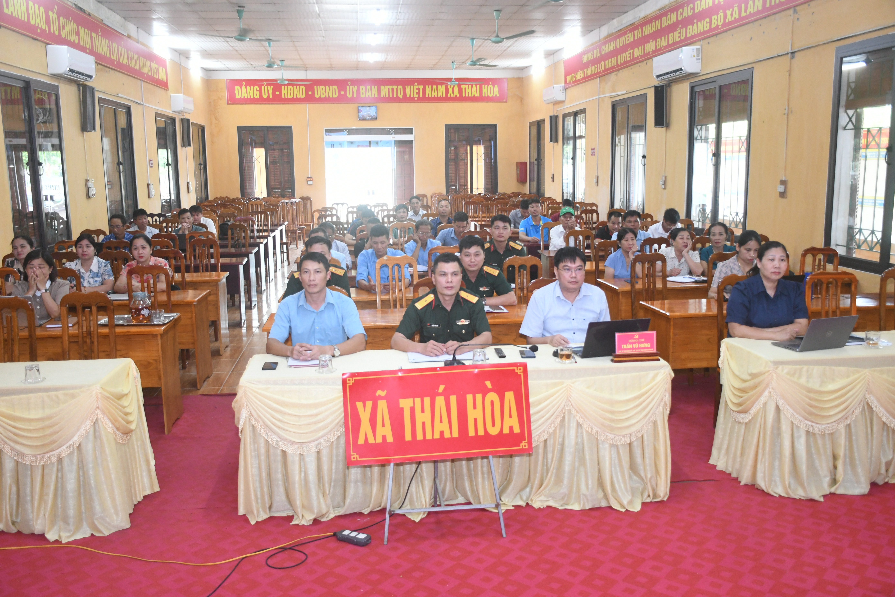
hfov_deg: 57.2
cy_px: 298
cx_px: 448
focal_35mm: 33
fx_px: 820
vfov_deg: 40.0
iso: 1600
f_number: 3.5
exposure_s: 1/100
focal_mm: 22
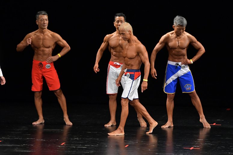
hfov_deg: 7.6
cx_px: 116
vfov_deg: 5.1
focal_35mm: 270
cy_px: 78
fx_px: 1747
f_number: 5.6
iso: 3200
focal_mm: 180
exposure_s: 1/400
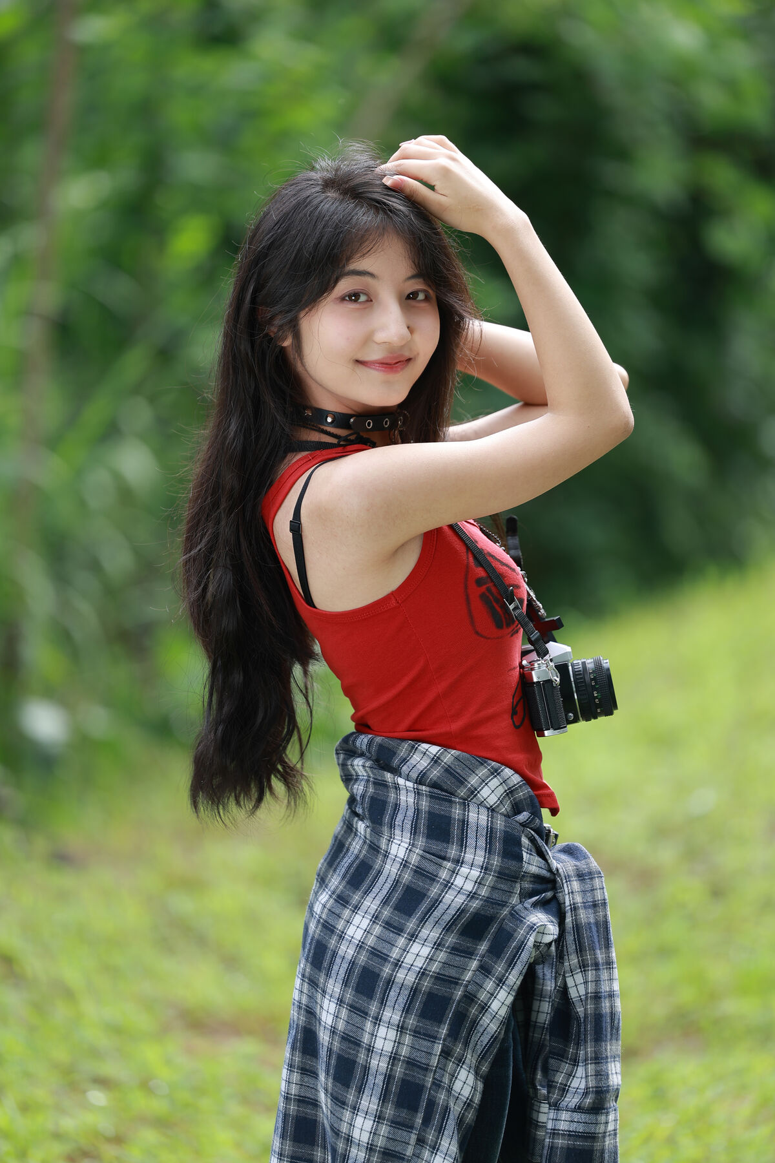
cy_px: 582
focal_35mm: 181
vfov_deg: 11.4
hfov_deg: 7.6
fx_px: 5844
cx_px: 388
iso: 100
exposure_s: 1/320
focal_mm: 182
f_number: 2.8
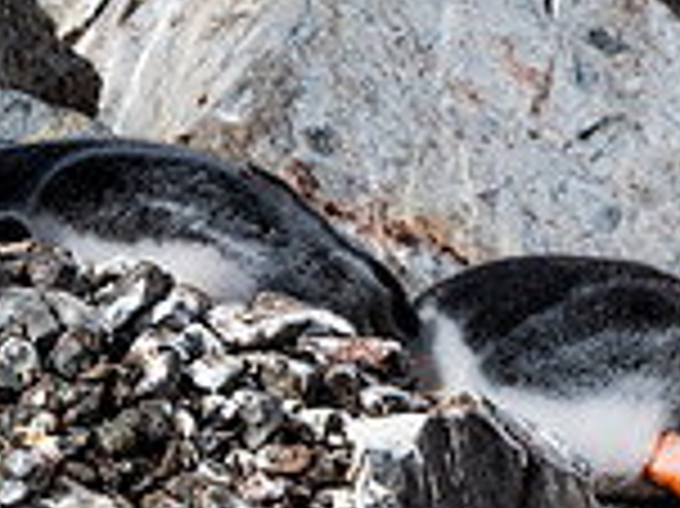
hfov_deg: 1.6
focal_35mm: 1222
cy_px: 61
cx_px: 167
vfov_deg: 1.2
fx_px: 23986
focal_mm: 330
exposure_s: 1/1000
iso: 200
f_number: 8
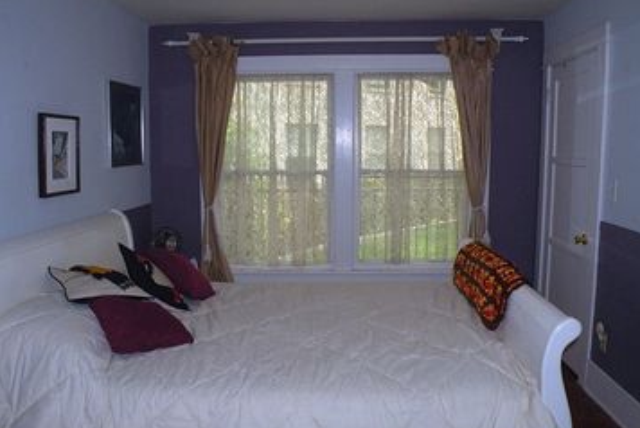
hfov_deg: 63.6
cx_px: 327
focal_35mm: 29
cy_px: 205
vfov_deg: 45.0
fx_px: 516
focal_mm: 4.7
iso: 200
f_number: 6.3
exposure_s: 1/125
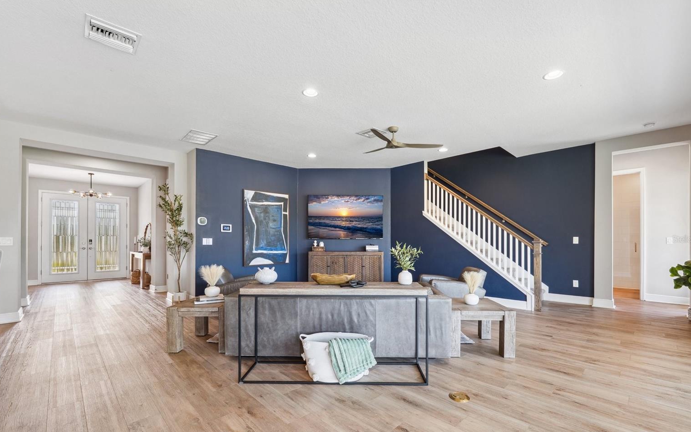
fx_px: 282
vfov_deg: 74.6
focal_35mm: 15
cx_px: 350
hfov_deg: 101.5
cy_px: 239
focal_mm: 14
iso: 400
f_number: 8
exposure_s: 1/20
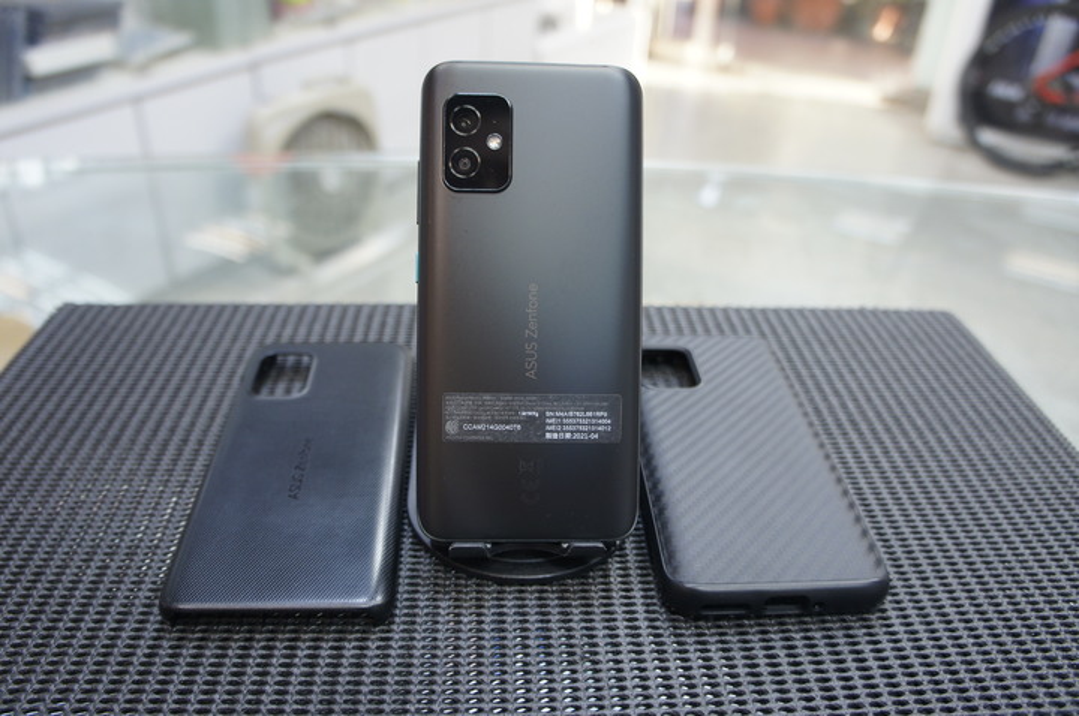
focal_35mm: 27
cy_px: 358
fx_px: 808
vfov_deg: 47.8
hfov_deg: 67.5
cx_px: 540
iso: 320
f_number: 3.5
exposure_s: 1/30
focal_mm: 18
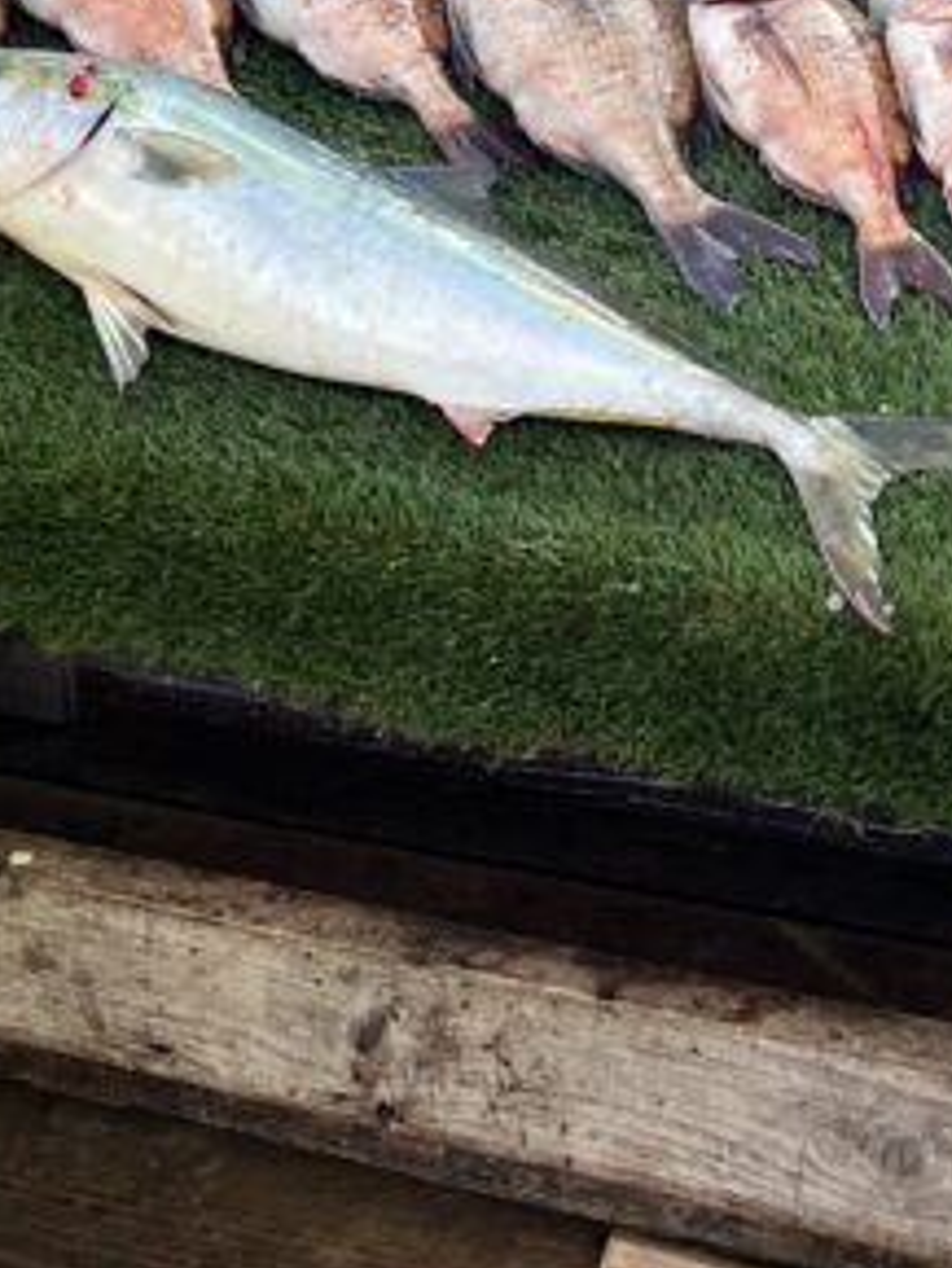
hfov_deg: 15.9
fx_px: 3371
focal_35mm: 92
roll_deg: -4.3
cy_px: -61
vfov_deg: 20.5
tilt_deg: -21.5
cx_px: 873
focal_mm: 5.7
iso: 50
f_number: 1.5
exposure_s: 1/1698
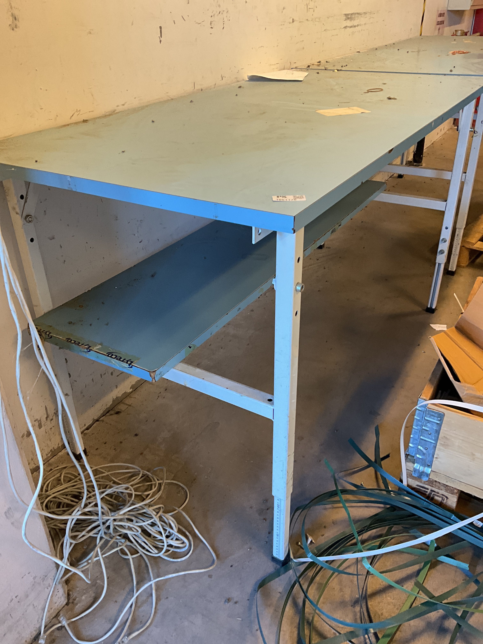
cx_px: 242
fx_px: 540
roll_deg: +1.7
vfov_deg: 61.7
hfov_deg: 48.2
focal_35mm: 29
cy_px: 322
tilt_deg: -30.5
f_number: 1.8
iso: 80
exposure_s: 1/60
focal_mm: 3
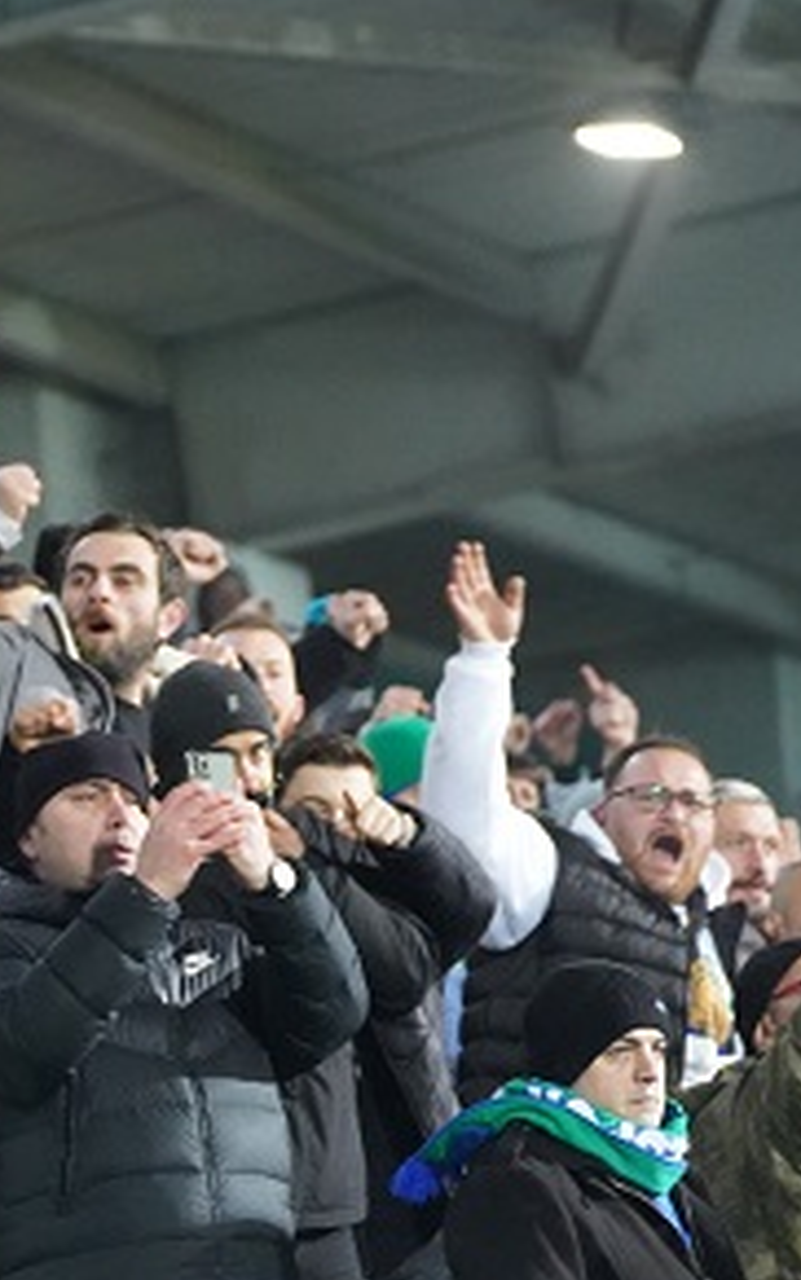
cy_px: 730
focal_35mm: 393
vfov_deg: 5.3
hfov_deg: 3.3
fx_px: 13720
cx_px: -365
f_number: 5.6
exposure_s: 1/320
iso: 12800
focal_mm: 187
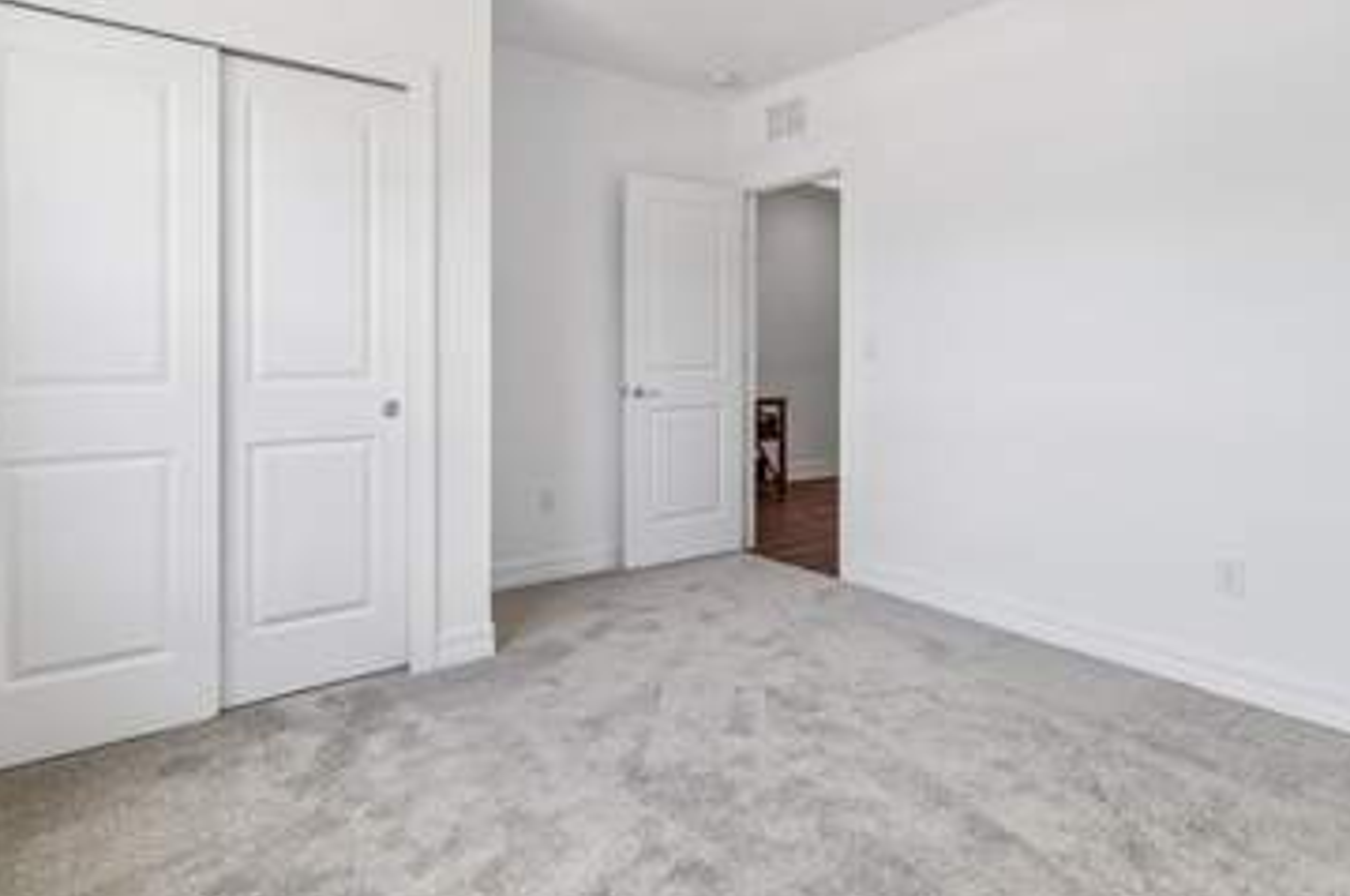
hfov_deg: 84.0
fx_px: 749
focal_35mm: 20
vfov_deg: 61.5
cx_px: 705
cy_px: 381
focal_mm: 10
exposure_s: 1/15
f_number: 7.1
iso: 100
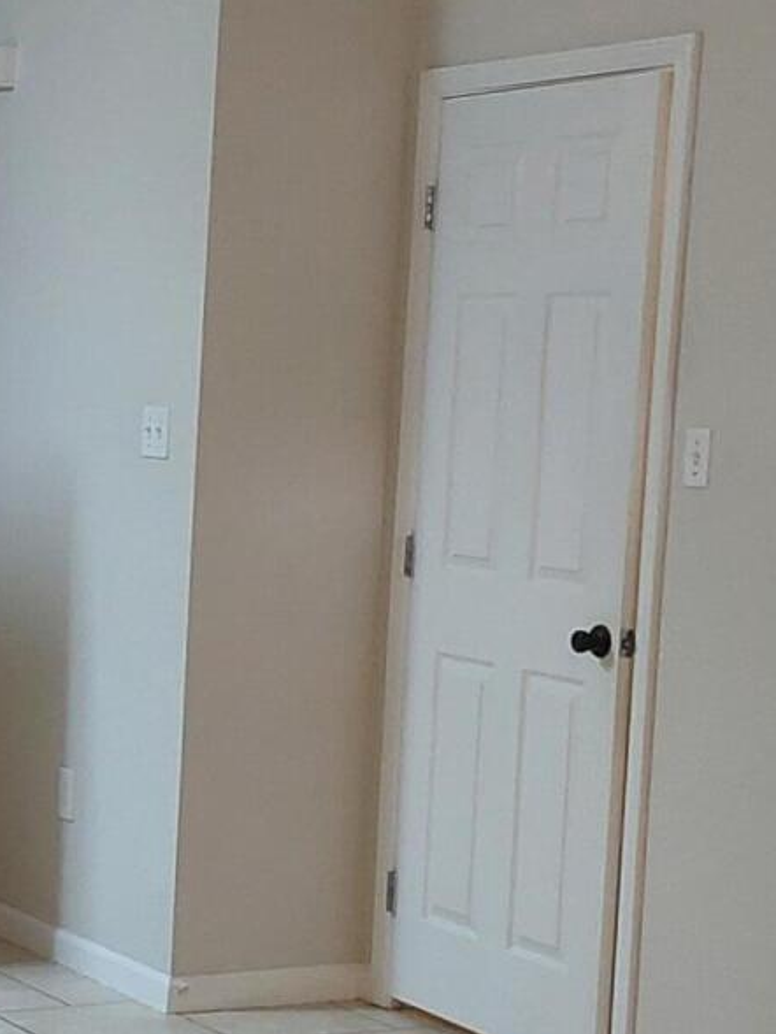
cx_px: -221
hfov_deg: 14.9
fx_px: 2839
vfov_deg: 20.5
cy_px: 739
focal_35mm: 95
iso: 160
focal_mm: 2.91
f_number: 1.9
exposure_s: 1/40
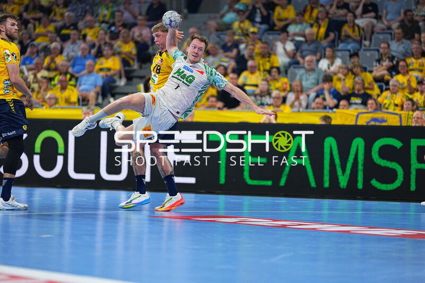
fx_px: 1593
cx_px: 212
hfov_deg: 15.2
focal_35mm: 135
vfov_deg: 10.2
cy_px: 142
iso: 1000
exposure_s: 1/1600
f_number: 1.8
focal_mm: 135
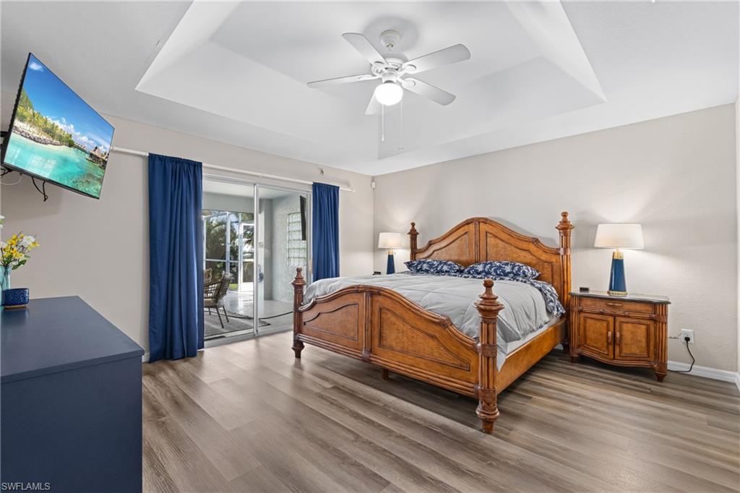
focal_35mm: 16
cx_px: 370
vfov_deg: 73.7
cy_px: 246
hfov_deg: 96.8
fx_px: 329
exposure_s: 1/5
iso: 1250
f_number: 8
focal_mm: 16
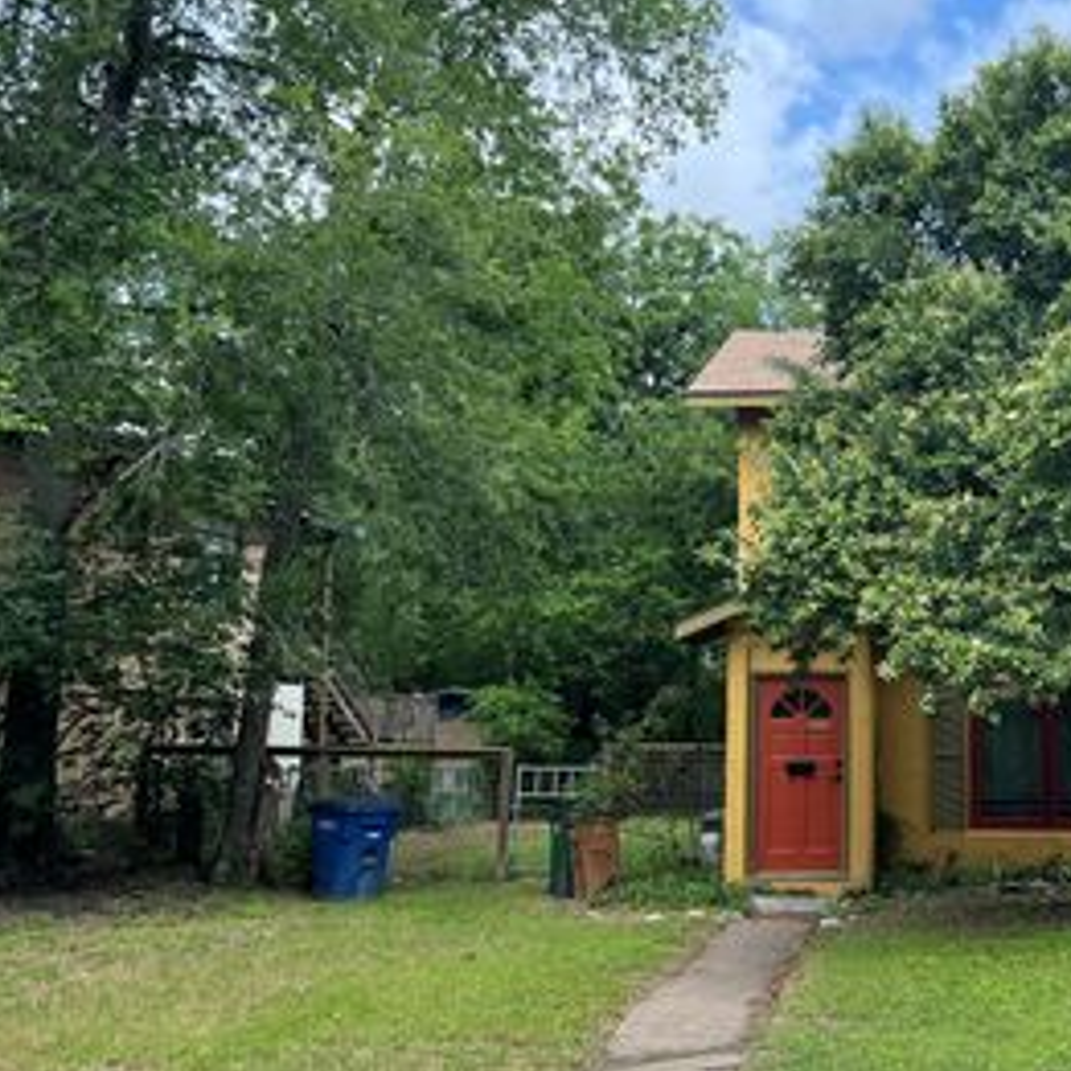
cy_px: 568
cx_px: 944
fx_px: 1540
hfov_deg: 36.2
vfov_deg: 38.3
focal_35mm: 44
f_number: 1.5
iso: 50
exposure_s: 1/1029
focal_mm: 5.7
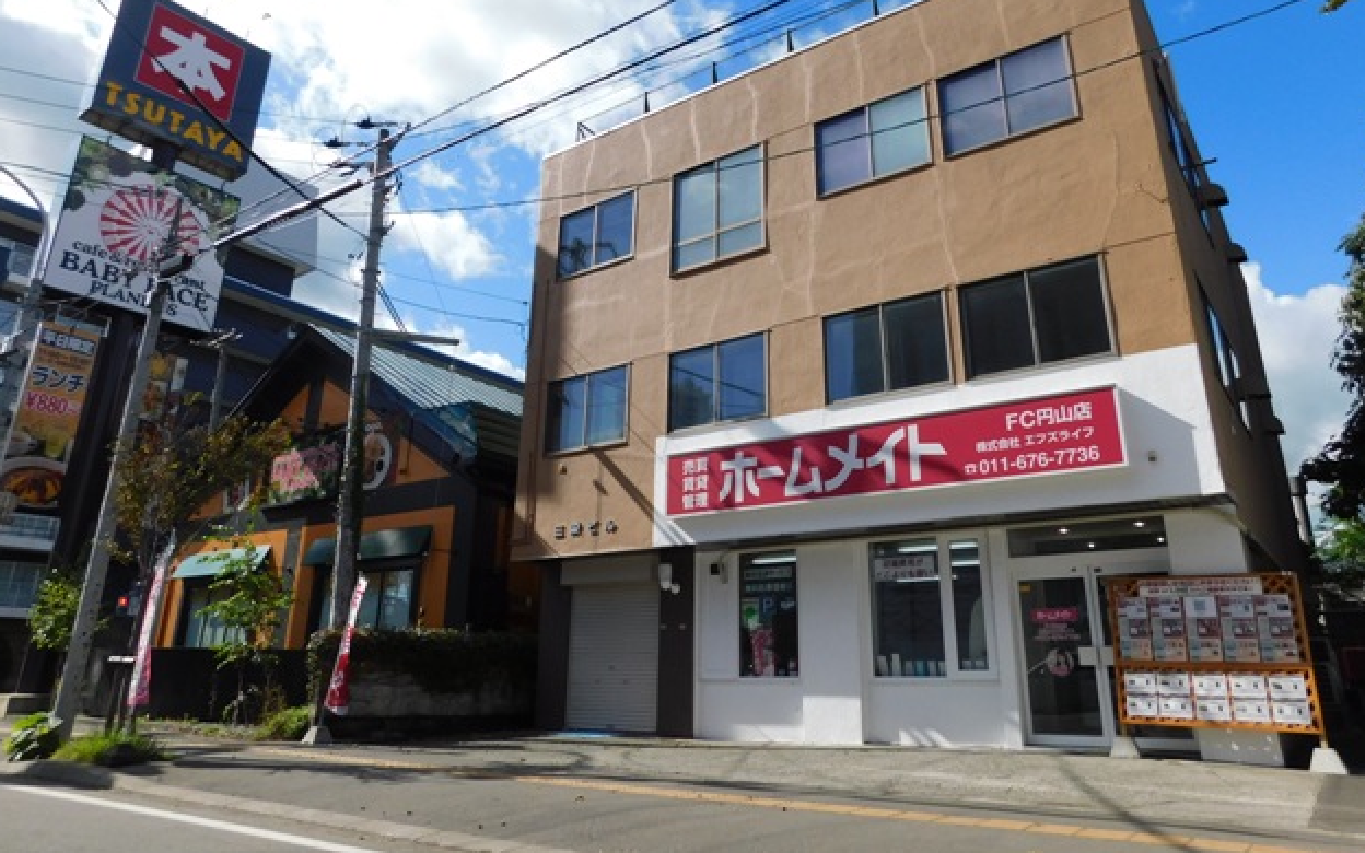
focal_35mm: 25
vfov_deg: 49.0
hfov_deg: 72.5
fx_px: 930
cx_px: 693
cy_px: 339
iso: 125
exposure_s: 1/500
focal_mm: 4
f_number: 6
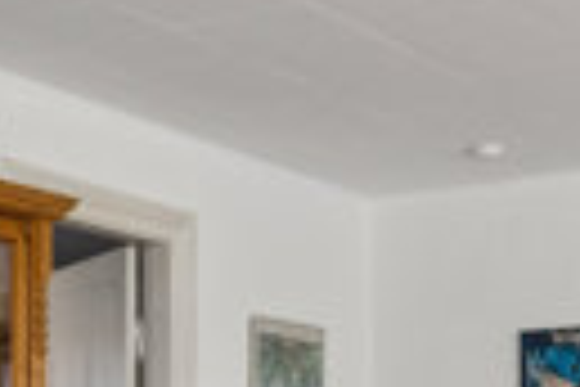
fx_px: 1645
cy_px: 556
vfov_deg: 12.8
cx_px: 162
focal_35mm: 102
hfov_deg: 19.9
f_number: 8
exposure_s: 1/40
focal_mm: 11
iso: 200
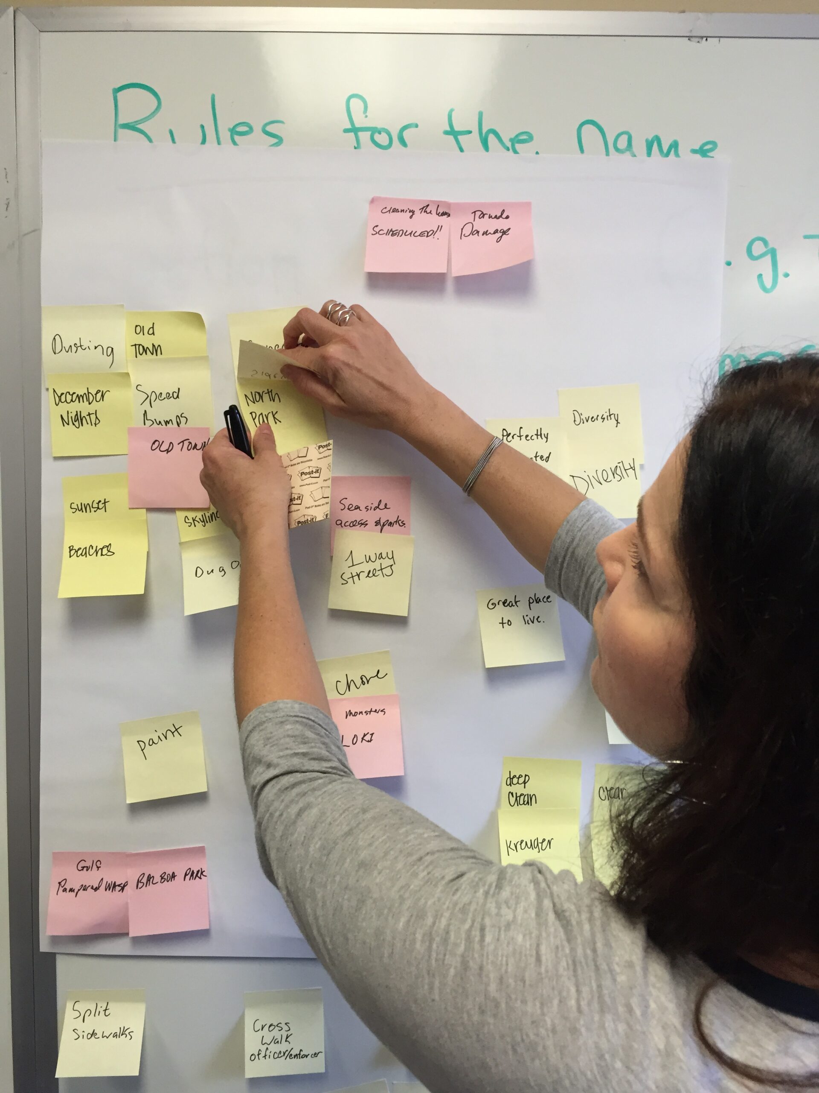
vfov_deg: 61.7
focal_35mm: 29
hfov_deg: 48.2
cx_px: 410
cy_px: 546
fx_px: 915
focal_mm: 4.15
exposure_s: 1/30
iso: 40
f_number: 2.2
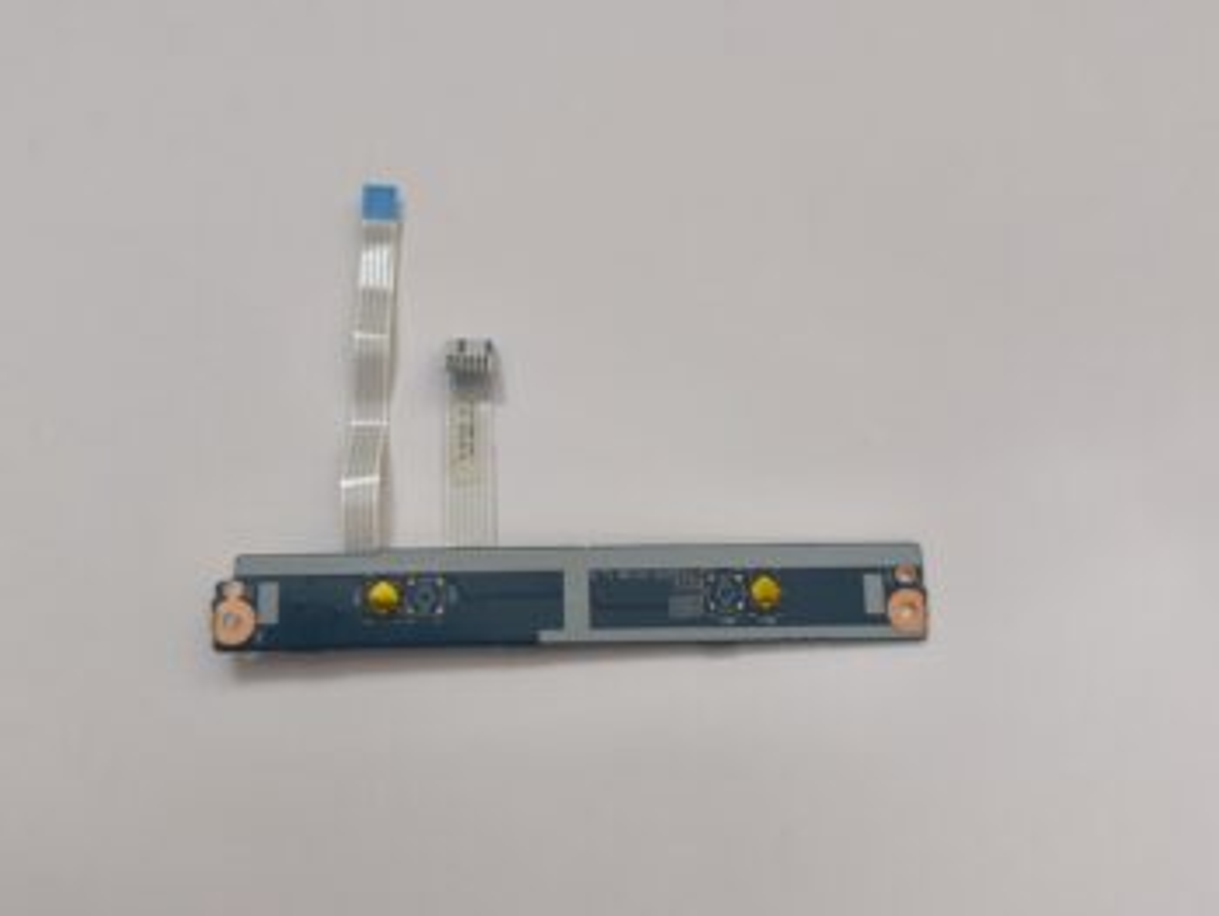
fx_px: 1233
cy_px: 458
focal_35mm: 35
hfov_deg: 52.6
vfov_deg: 40.7
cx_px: 610
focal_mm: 6.57
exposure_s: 1/50
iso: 400
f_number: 1.6
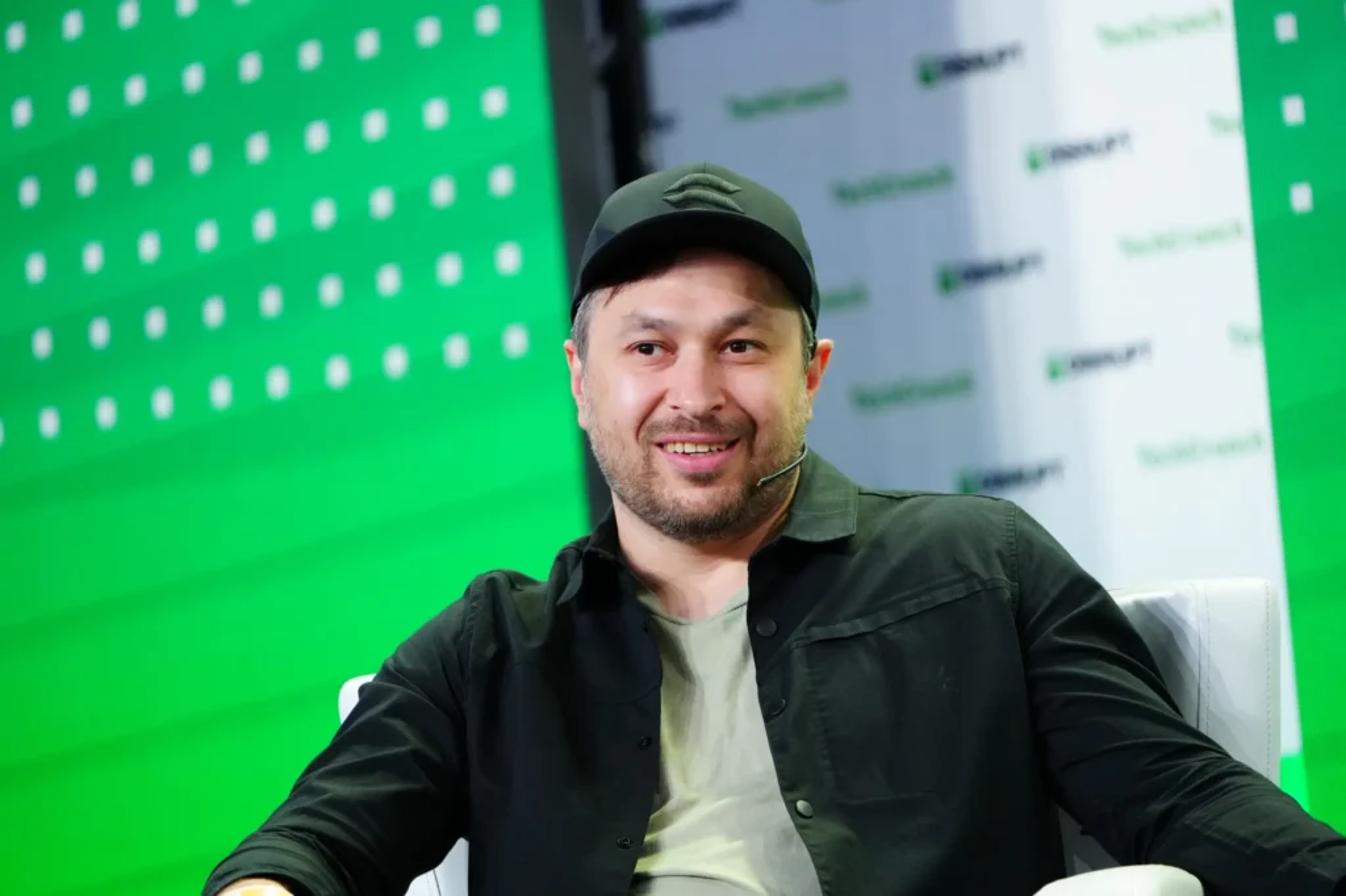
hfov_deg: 5.2
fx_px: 14950
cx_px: 673
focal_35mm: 400
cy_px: 448
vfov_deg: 3.4
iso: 3200
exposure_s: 1/250
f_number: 6.3
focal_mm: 400
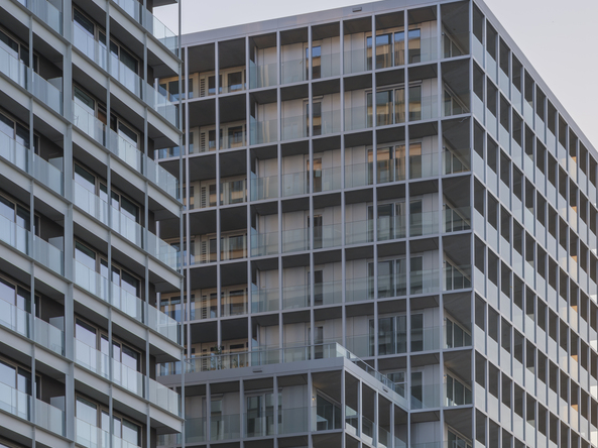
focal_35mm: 81
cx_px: 878
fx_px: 1398
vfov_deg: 16.7
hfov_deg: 20.8
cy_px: 650
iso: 160
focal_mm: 30
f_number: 11
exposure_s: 1/25
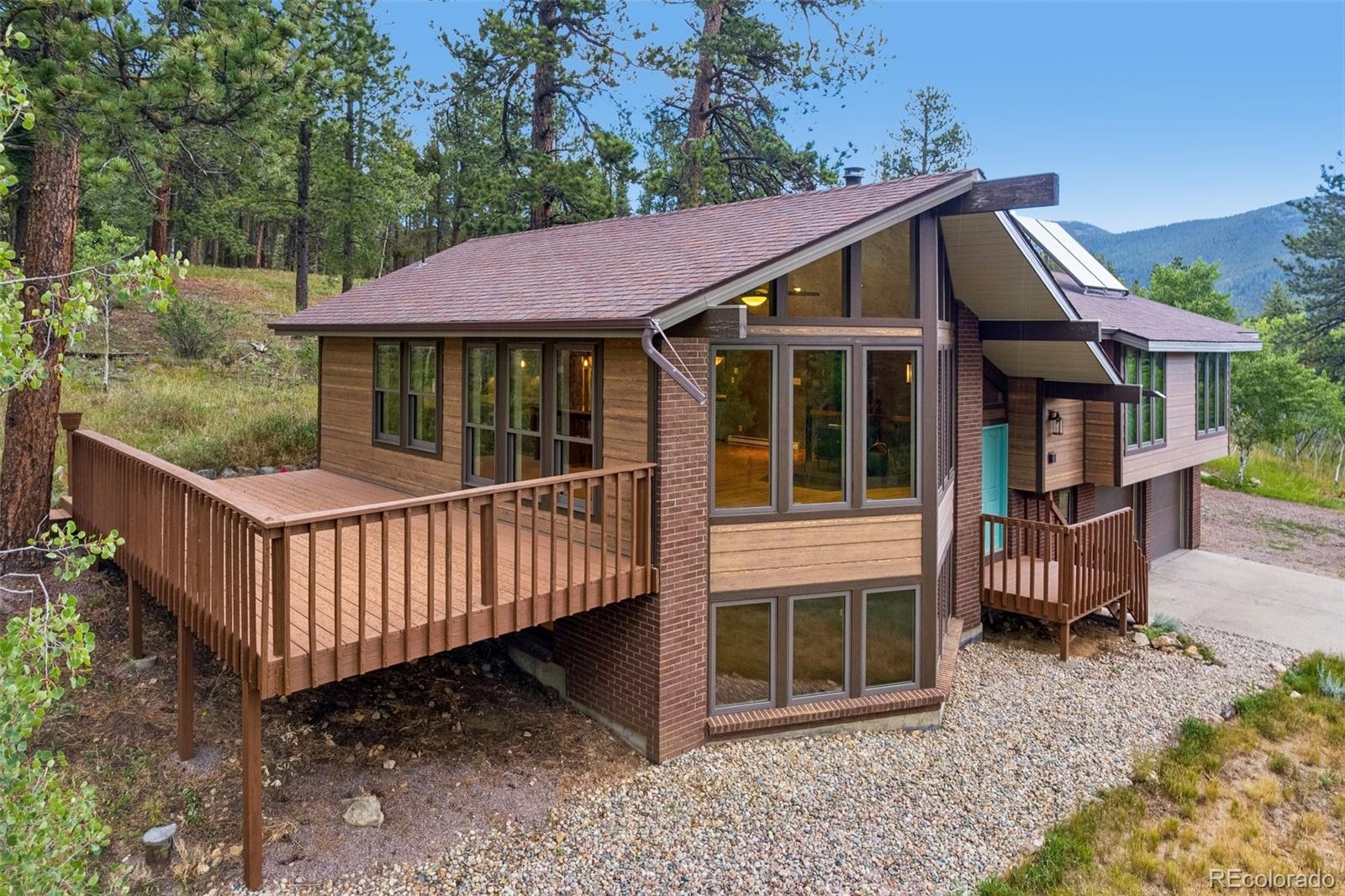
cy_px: 448
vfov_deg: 57.2
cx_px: 672
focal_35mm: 22
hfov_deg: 78.6
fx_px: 822
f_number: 2.8
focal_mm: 8.4
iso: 100
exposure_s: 1/20
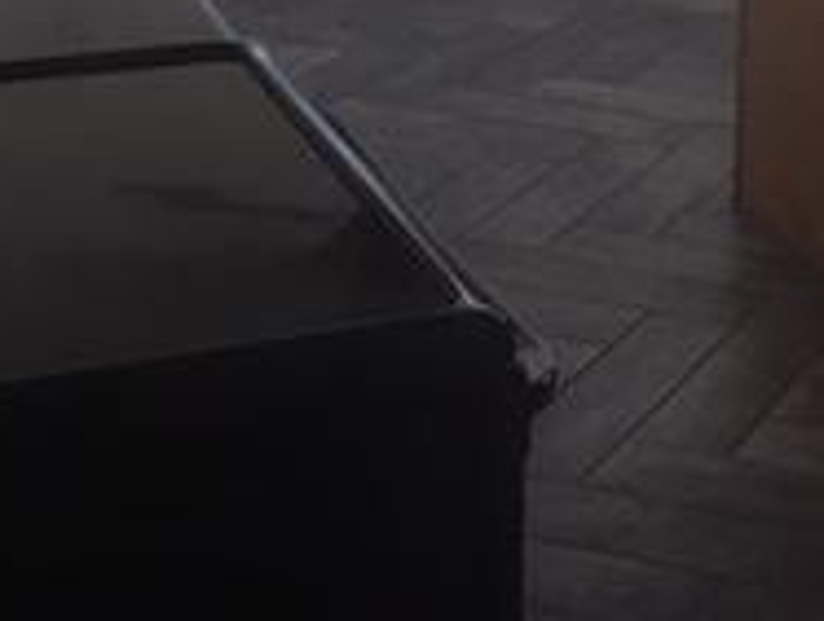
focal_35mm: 99
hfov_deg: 19.3
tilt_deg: -7.7
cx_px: 789
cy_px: -330
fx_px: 2361
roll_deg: -1.7
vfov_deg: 14.0
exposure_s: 1/30
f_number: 2.2
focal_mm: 4.15
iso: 32
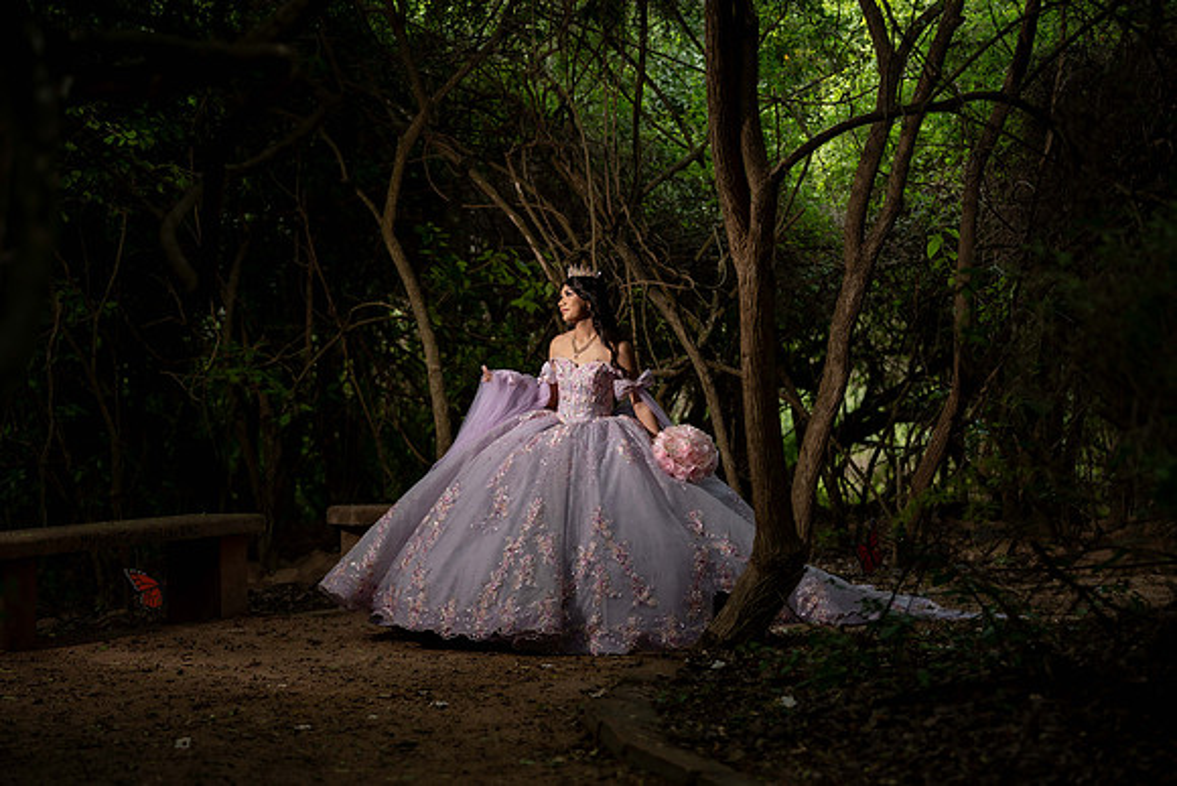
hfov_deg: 30.1
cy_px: 393
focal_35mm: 67
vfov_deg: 20.3
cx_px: 588
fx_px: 2191
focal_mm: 67
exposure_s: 1/800
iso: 160
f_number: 2.5
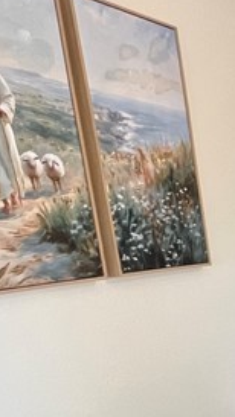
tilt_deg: -14.3
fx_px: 587
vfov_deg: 37.4
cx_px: 632
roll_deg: +0.1
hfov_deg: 13.0
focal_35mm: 53
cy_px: 347
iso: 250
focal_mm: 1.57
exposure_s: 1/120
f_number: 1.8
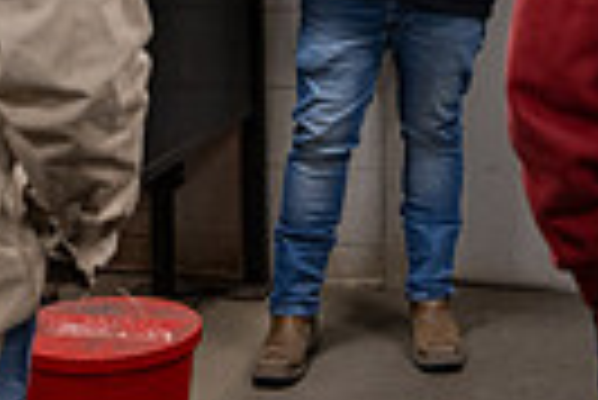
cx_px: 445
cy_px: -312
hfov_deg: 18.8
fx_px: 1796
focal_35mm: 108
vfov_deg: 11.8
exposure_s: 1/200
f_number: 2.8
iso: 320
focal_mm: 24
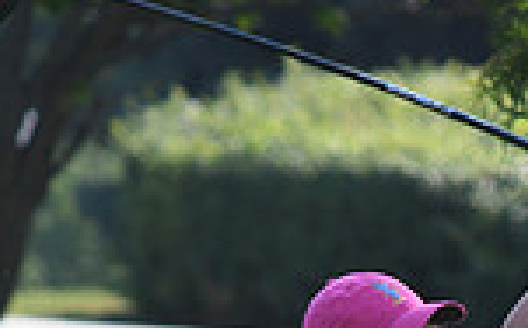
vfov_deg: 0.8
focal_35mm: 1595
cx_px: 427
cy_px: 691
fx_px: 22926
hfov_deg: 1.3
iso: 640
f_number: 6.3
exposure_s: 1/800
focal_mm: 350
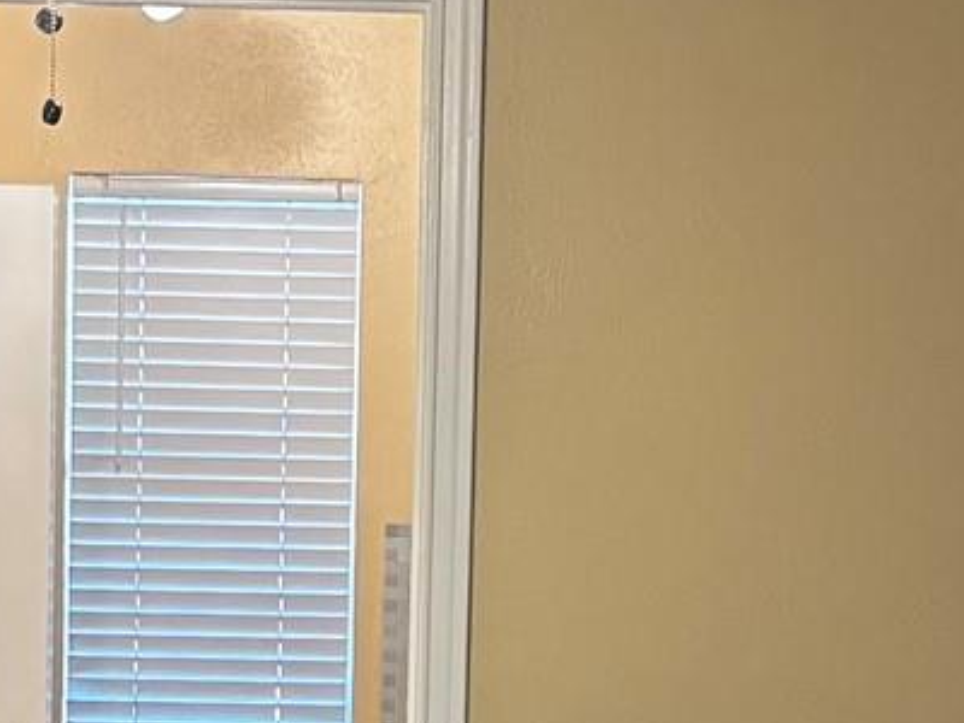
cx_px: 393
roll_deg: -1.5
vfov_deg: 11.0
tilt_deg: -3.8
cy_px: 778
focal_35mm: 133
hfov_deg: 14.8
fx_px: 3704
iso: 160
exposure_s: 1/60
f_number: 1.6
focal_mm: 5.96
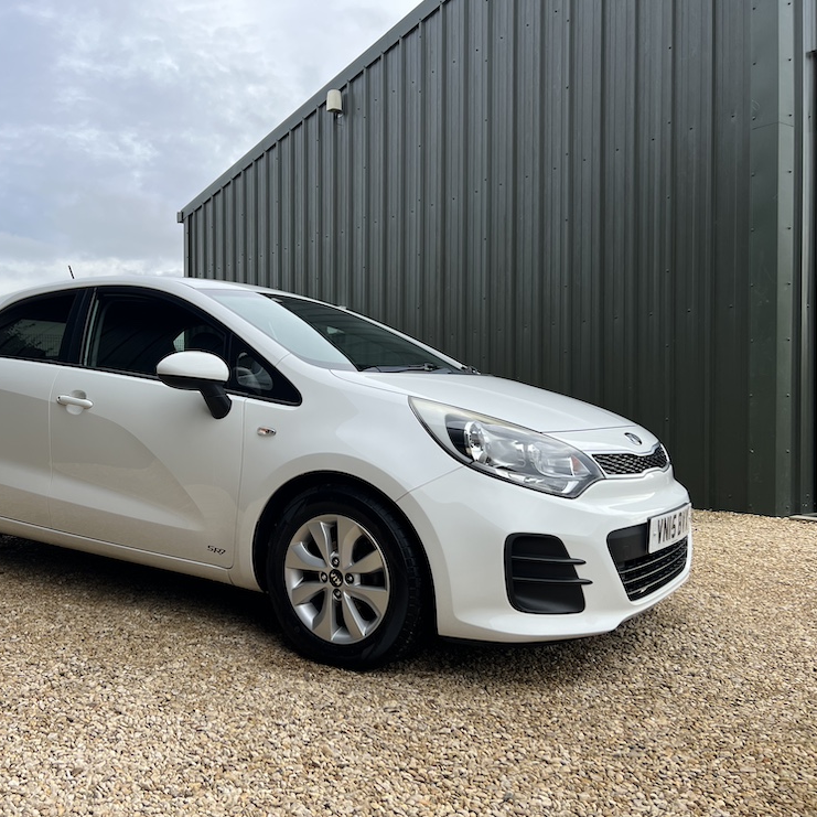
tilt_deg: -1.2
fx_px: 828
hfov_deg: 52.0
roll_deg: +0.5
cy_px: 405
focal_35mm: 31
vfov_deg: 52.5
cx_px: 305
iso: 50
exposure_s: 1/1698
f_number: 1.5
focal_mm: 5.7
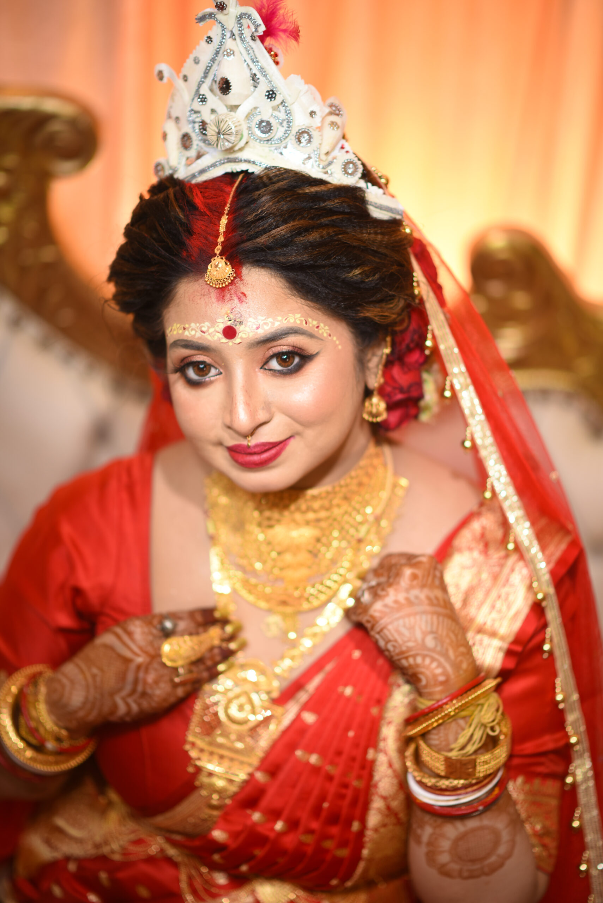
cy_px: 452
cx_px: 302
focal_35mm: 85
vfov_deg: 23.9
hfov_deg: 16.1
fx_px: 2133
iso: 125
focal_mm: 85
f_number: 1.8
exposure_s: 1/160
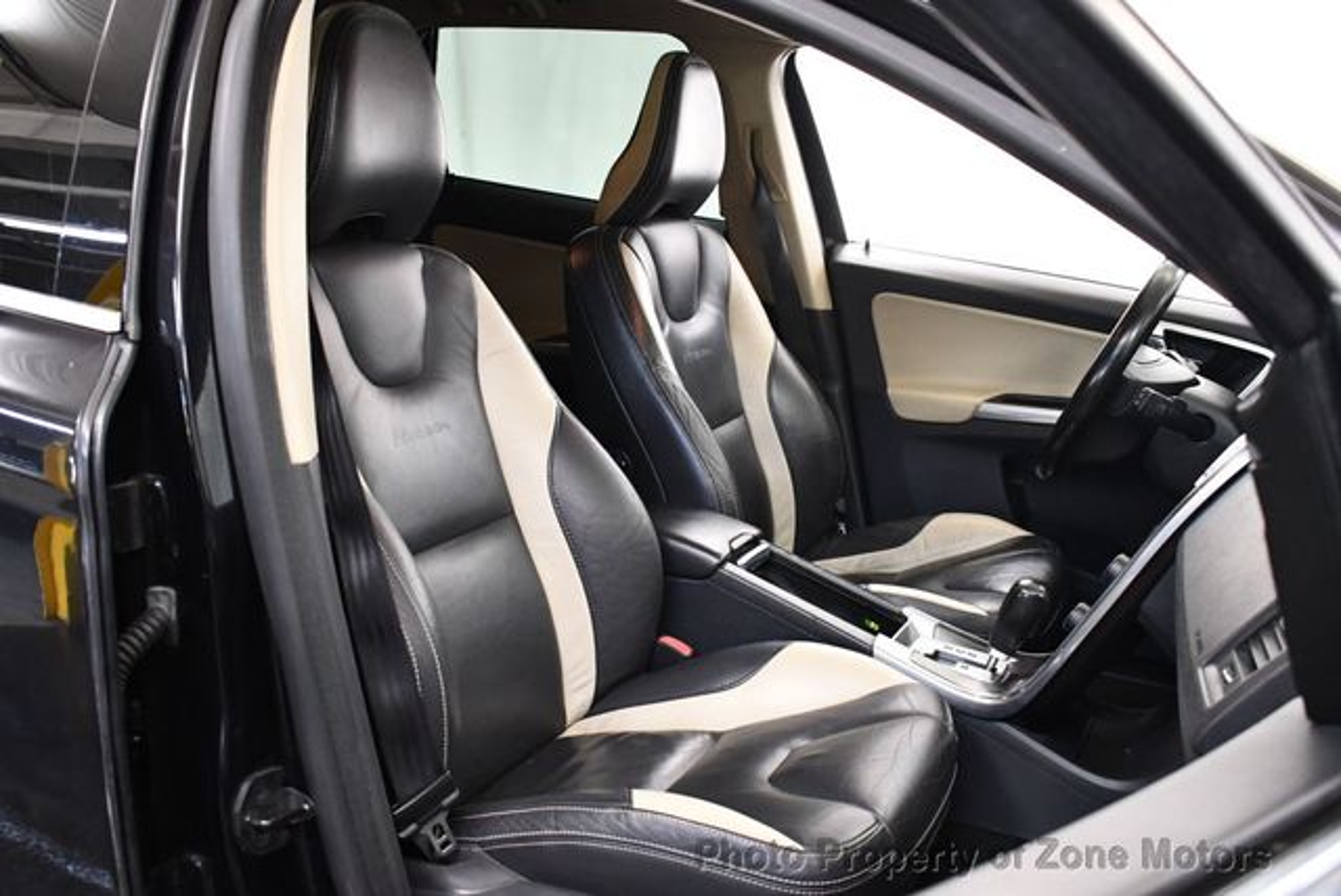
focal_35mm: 36
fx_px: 1342
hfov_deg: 53.1
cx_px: 670
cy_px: 448
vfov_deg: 36.9
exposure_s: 1/125
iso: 2800
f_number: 3.5
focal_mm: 18
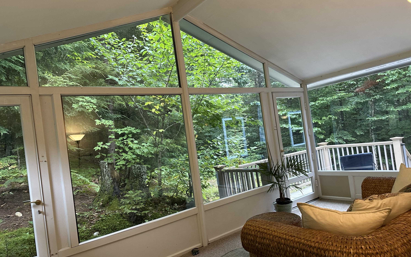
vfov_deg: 47.6
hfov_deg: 70.4
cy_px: 133
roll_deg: +7.8
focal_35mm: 26
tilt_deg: +4.1
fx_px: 291
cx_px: 209
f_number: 1.78
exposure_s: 1/60
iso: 250
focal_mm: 6.86
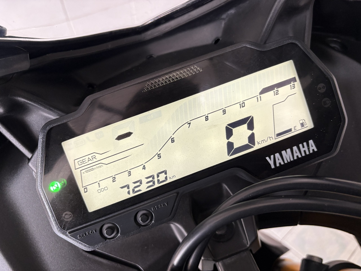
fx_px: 271
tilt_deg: -42.2
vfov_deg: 53.1
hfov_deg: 67.3
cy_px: 136
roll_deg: +5.2
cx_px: 180
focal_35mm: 26
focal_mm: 5.96
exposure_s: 1/59
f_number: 1.6
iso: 200
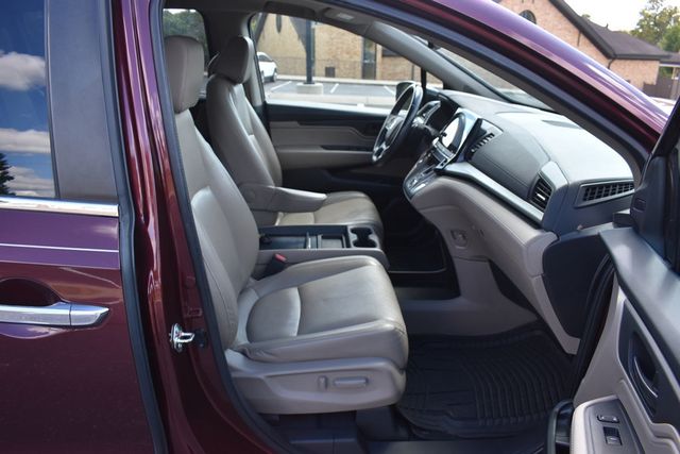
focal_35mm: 27
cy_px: 227
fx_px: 510
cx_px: 340
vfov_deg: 48.0
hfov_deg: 67.4
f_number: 5.6
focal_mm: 18
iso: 400
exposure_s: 1/250
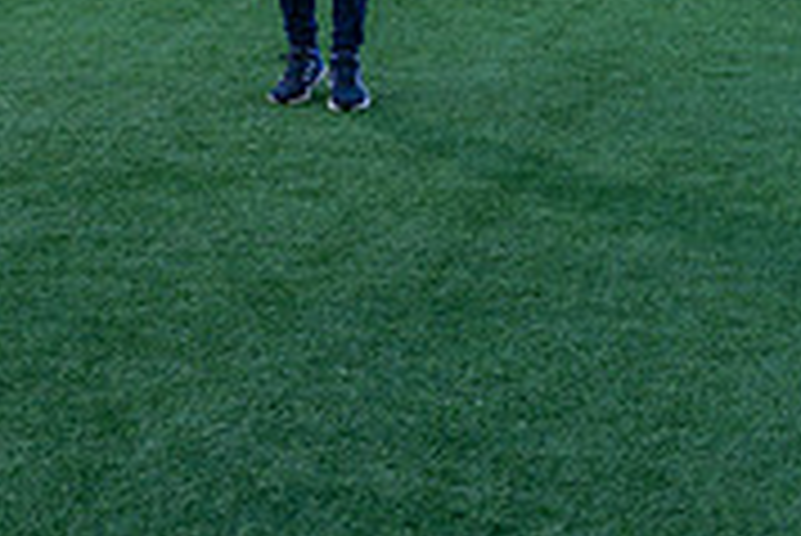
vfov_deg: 8.6
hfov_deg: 13.1
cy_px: -200
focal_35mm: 157
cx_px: 292
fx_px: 3496
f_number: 3.5
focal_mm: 46
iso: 360
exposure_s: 1/640
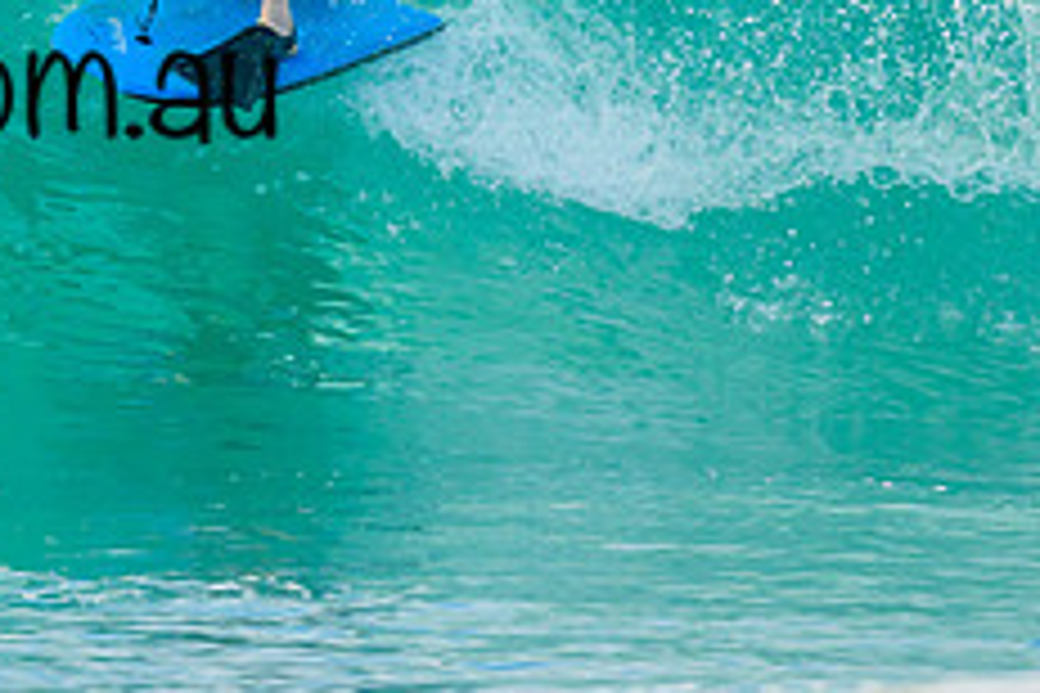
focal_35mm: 2765
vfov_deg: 0.5
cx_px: -8
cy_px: -178
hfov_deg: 0.7
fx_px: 79872
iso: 450
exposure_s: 1/2000
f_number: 6.3
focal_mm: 800
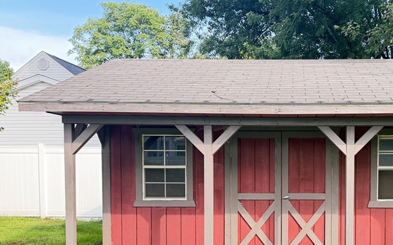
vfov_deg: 28.8
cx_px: 284
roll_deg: +0.0
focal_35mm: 44
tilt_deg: -3.6
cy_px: 182
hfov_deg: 44.1
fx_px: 471
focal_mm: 6.76
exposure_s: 1/245
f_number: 1.78
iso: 80
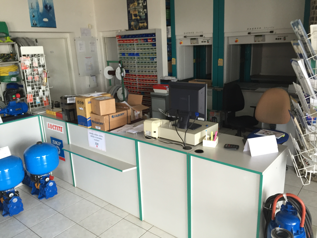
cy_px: 119
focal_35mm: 29
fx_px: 266
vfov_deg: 48.2
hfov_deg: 61.7
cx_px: 158
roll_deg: +2.9
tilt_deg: -13.1
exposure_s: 1/33
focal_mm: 4.15
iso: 50
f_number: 2.2
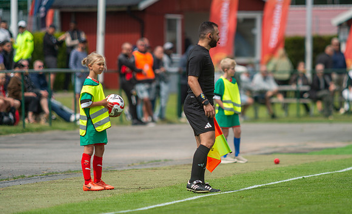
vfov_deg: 2.7
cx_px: 195
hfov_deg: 4.4
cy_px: 84
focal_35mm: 478
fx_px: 4547
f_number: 4
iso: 160
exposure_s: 1/1600
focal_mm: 420
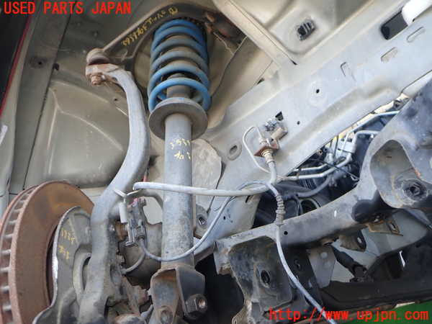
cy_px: 162
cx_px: 216
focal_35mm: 30
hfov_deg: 60.0
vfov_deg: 46.8
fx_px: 374
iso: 160
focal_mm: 5.4
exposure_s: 1/60
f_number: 2.3
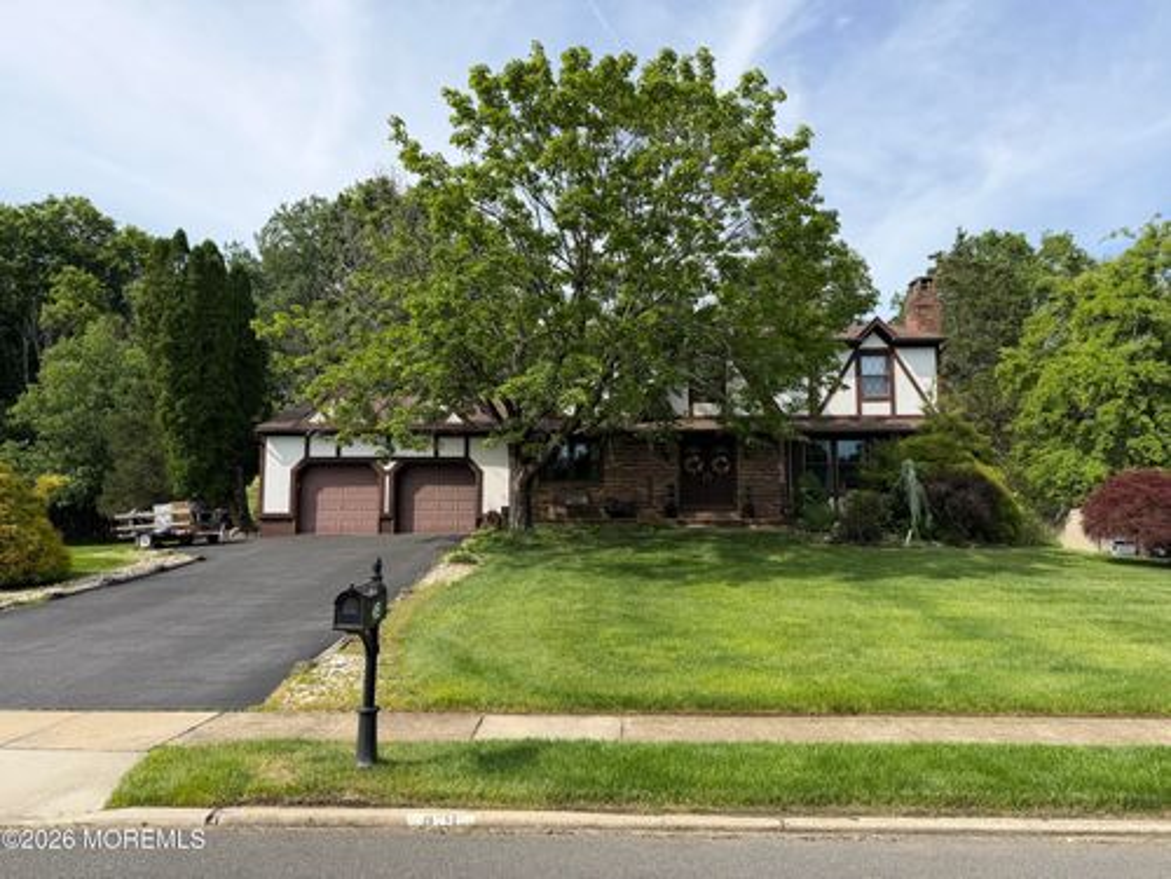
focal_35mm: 24
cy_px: 440
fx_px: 812
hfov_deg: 71.6
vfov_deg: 56.8
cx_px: 586
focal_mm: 6.76
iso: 80
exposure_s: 1/2801
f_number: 1.78
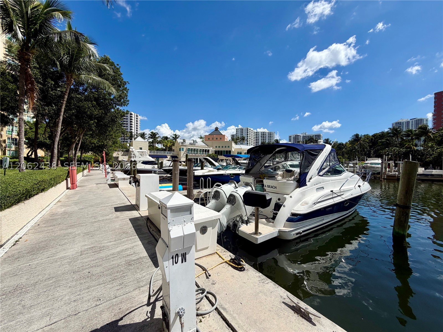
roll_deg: -0.9
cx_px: 222
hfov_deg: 102.1
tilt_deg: -1.2
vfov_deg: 85.7
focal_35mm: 14
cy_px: 166
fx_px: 179
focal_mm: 2.22
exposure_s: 1/1613
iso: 25
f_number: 2.2
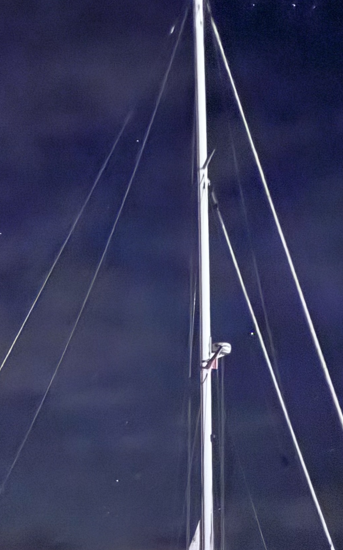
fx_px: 853
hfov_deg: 22.7
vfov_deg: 35.3
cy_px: 370
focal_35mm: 57
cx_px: 160
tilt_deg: +20.2
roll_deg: +1.5
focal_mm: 6.76
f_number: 1.78
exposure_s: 1/2
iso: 32000
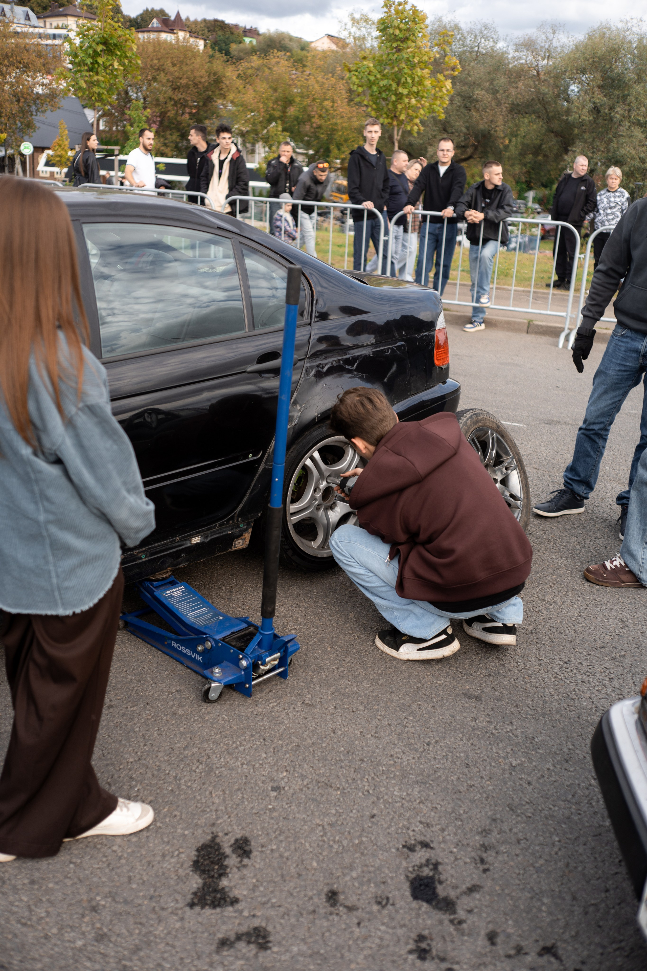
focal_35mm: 35
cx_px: 324
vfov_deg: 54.4
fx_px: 943
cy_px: 486
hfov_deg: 37.9
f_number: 2.2
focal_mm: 35
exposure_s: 1/800
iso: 100
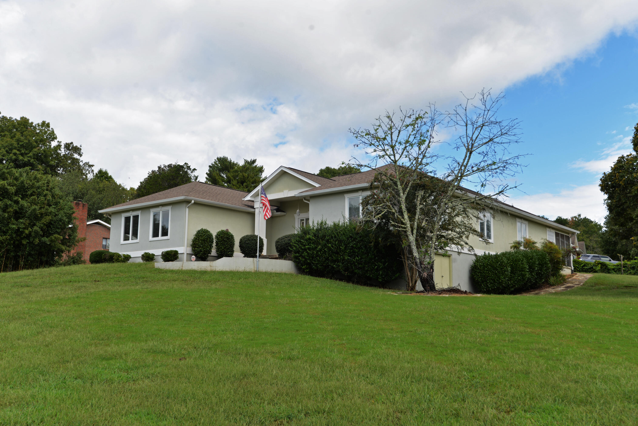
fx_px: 620
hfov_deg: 54.4
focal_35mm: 35
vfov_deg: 37.9
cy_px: 213
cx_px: 319
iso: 110
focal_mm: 35
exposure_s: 1/250
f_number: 8
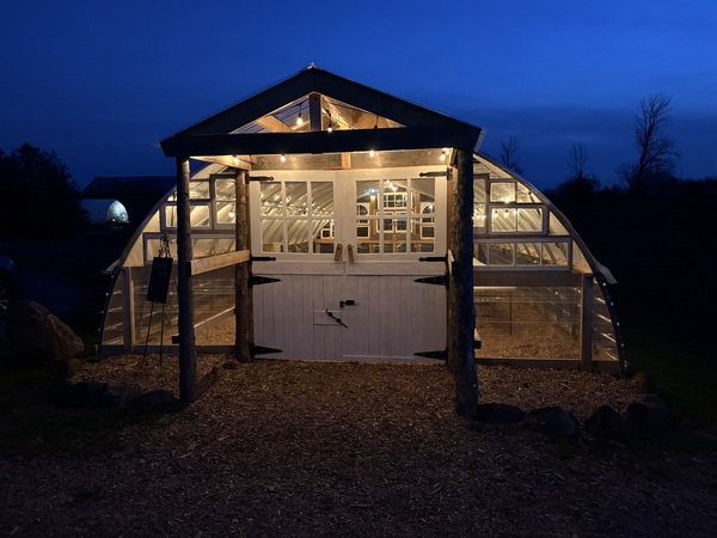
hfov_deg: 67.3
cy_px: 269
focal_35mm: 26
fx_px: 539
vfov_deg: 53.1
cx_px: 358
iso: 800
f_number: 1.6
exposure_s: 1/30
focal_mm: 5.96
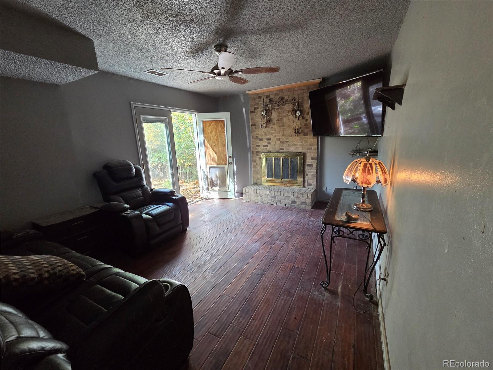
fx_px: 185
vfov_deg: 89.9
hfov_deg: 106.2
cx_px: 246
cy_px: 185
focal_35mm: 13
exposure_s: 1/60
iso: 640
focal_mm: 2.2
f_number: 2.2
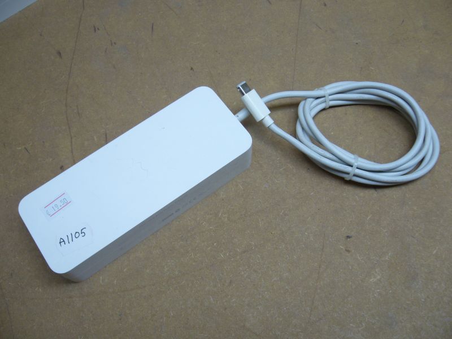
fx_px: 457
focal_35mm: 35
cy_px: 170
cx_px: 226
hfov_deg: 52.6
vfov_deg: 40.7
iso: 80
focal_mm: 5.8
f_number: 2.8
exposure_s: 1/30
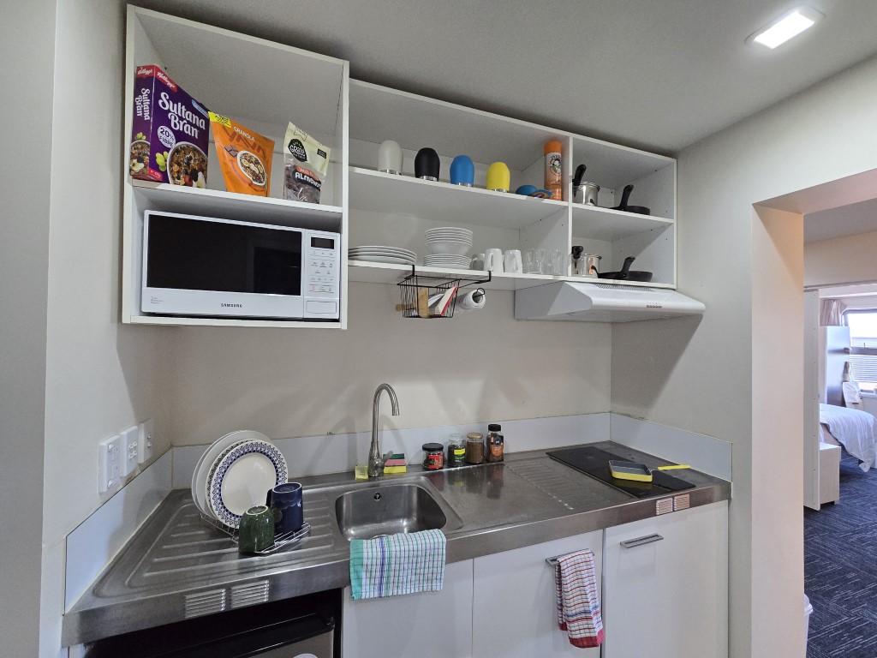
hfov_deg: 106.2
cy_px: 329
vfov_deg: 89.9
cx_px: 438
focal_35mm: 13
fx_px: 329
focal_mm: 2.2
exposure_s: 1/100
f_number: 2.2
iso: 400
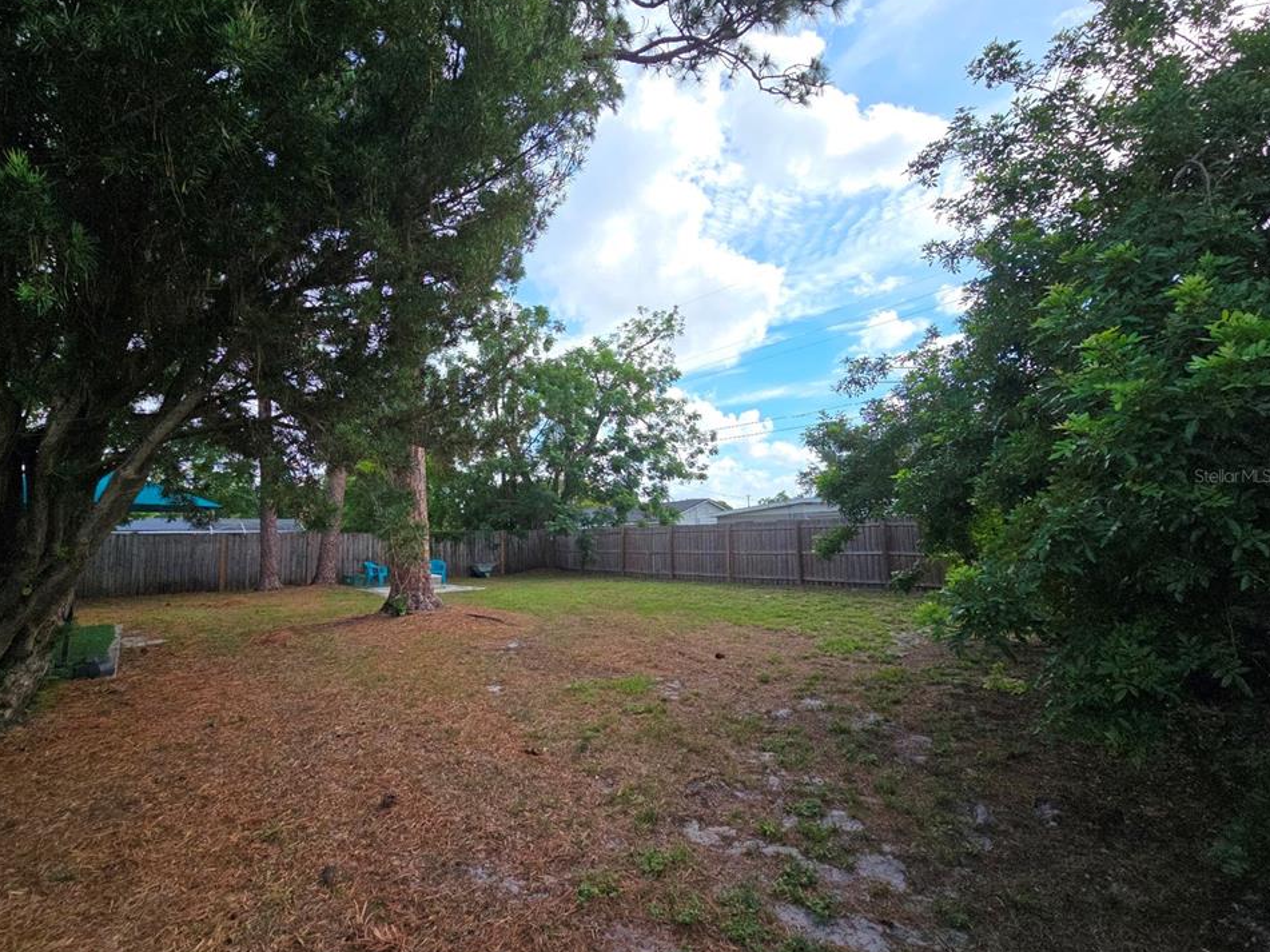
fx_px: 514
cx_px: 592
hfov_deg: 101.9
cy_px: 475
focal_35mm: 14
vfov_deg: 85.7
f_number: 2.2
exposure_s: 1/1584
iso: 50
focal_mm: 2.2
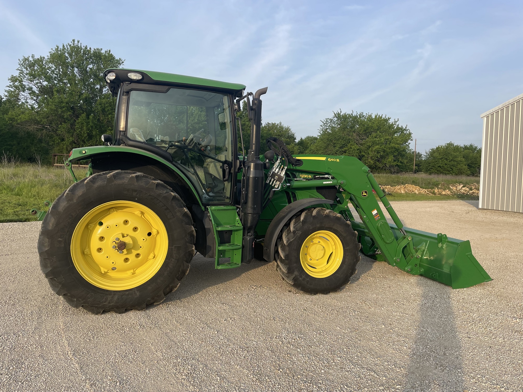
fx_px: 393
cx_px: 262
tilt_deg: -1.2
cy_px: 196
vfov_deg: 53.1
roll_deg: -0.8
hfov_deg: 67.3
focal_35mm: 26
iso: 32
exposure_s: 1/1335
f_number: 1.6
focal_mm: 4.2
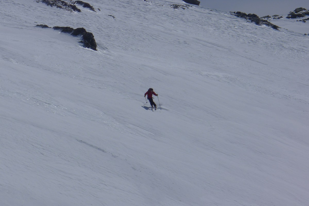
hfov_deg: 17.1
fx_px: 1030
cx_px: 154
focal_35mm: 120
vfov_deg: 11.4
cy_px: 103
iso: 80
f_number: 8
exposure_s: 1/1300
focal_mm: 19.2
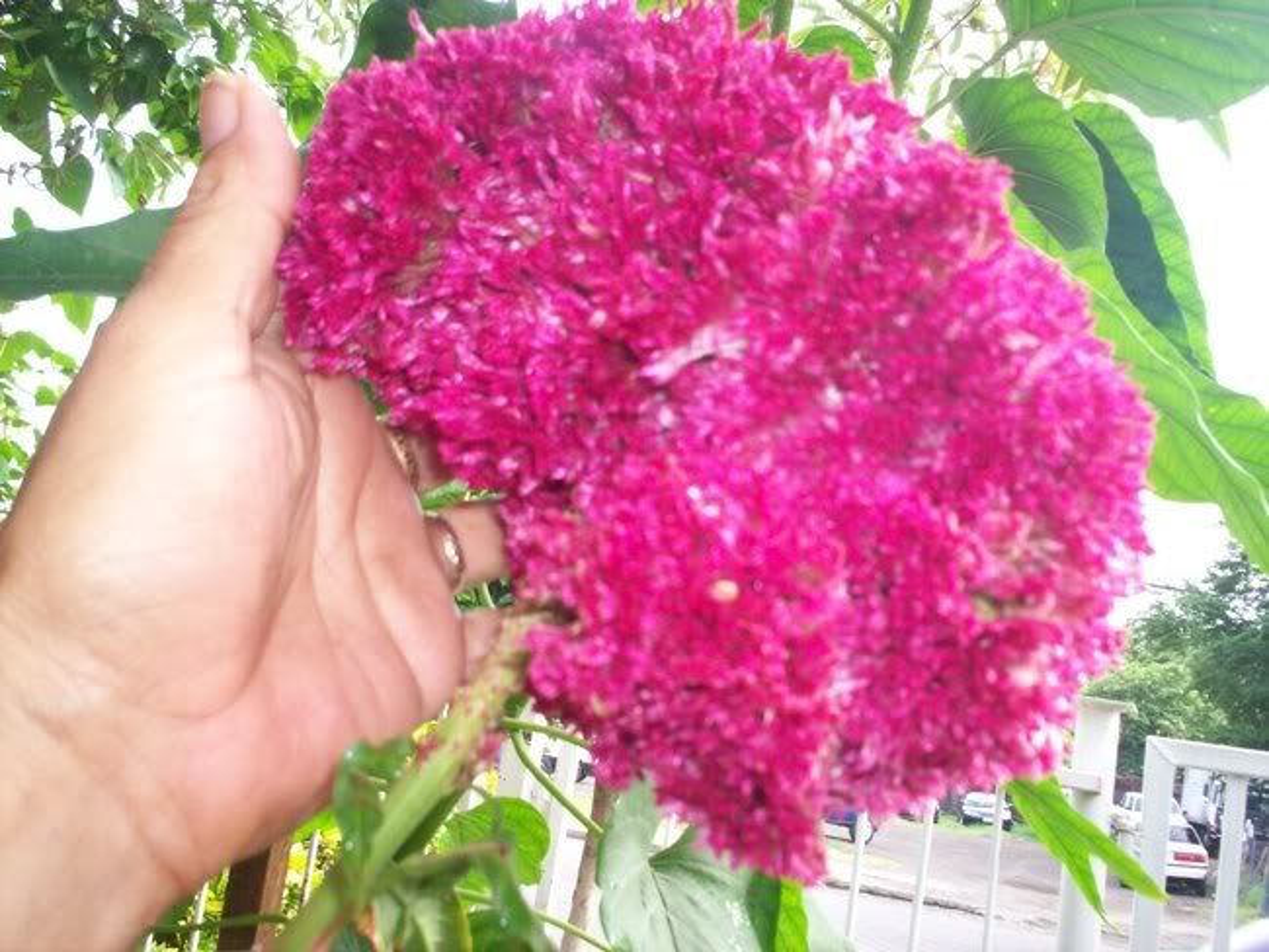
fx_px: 1320
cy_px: 476
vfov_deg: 39.7
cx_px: 634
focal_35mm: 36
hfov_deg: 51.3
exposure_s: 1/60
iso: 140
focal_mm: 6
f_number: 4.5
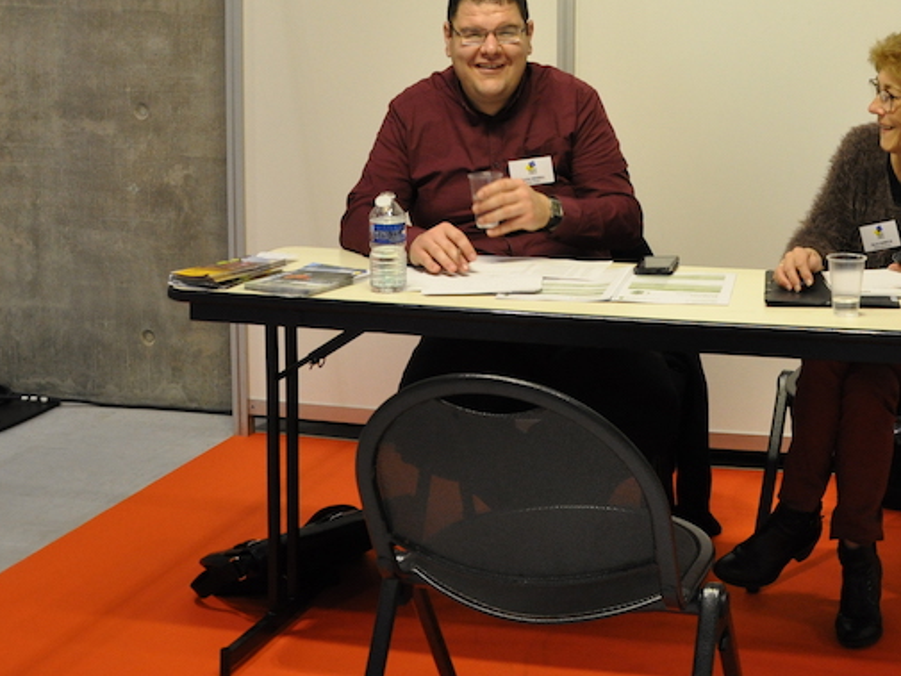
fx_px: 1432
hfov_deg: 33.8
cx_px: 733
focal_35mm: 55
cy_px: 70
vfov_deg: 25.7
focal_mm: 18
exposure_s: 1/50
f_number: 3.5
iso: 800
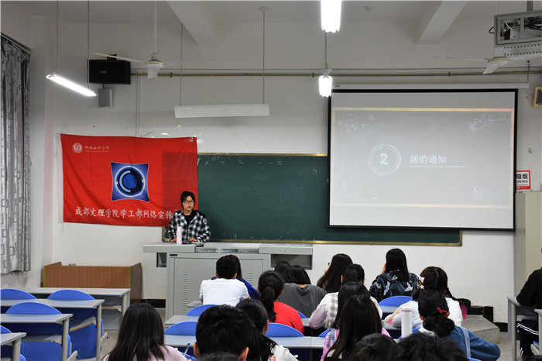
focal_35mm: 48
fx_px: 722
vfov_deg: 28.0
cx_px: 271
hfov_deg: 41.1
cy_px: 180
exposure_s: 1/25
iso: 500
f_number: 5.6
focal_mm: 32
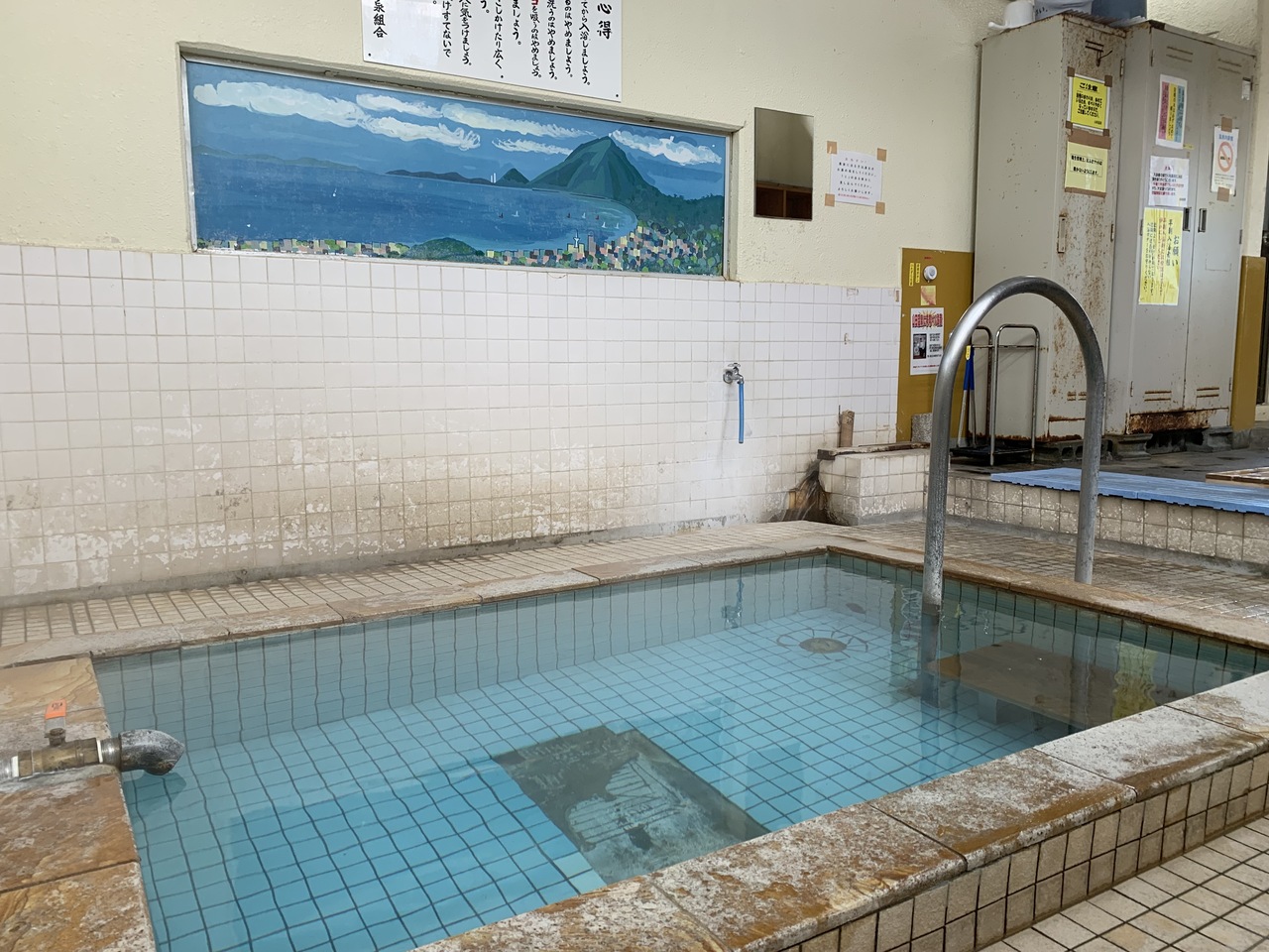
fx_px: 953
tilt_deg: -7.1
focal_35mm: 26
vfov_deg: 53.1
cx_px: 634
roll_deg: +0.5
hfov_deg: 67.3
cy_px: 476
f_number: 1.8
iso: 50
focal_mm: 4.25
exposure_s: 1/60
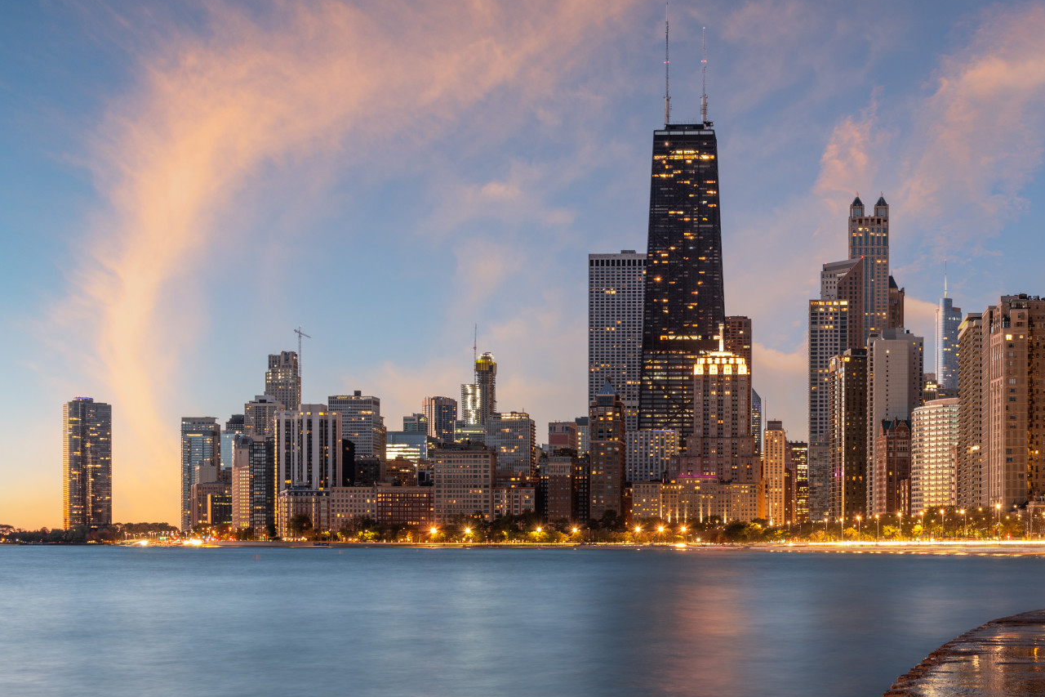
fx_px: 1567
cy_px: 321
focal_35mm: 54
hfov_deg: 36.3
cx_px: 744
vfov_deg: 25.0
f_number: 8
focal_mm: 36
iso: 64
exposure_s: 2
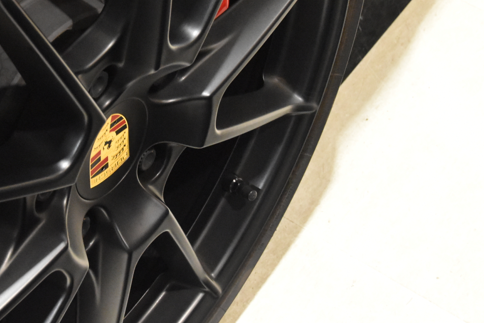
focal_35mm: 108
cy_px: 132
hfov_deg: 18.8
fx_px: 1453
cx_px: 124
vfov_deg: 12.7
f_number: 8
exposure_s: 1/30
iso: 6400
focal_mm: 48
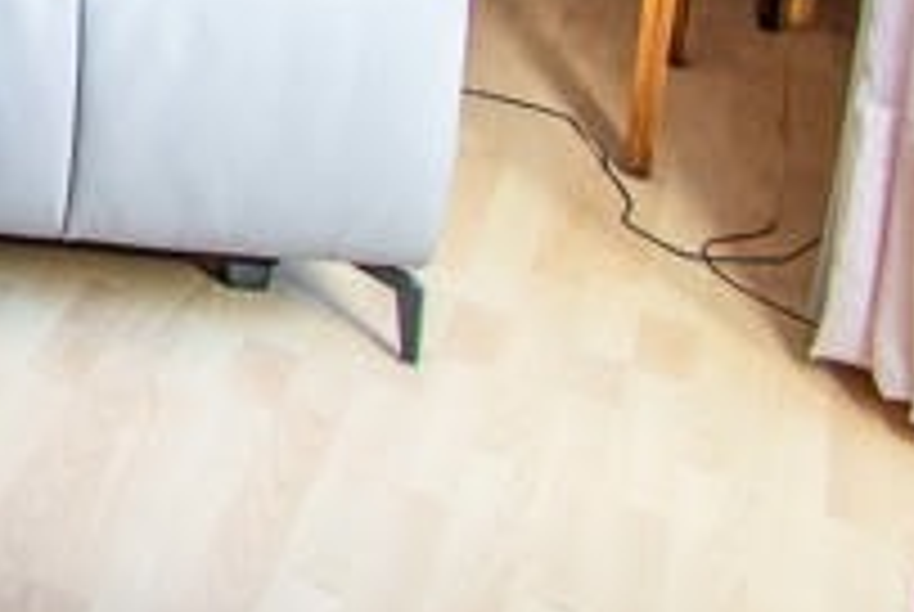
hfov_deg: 19.8
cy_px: -515
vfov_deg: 18.0
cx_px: -873
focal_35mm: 59
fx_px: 1500
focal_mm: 10
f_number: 4.5
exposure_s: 1/80
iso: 800
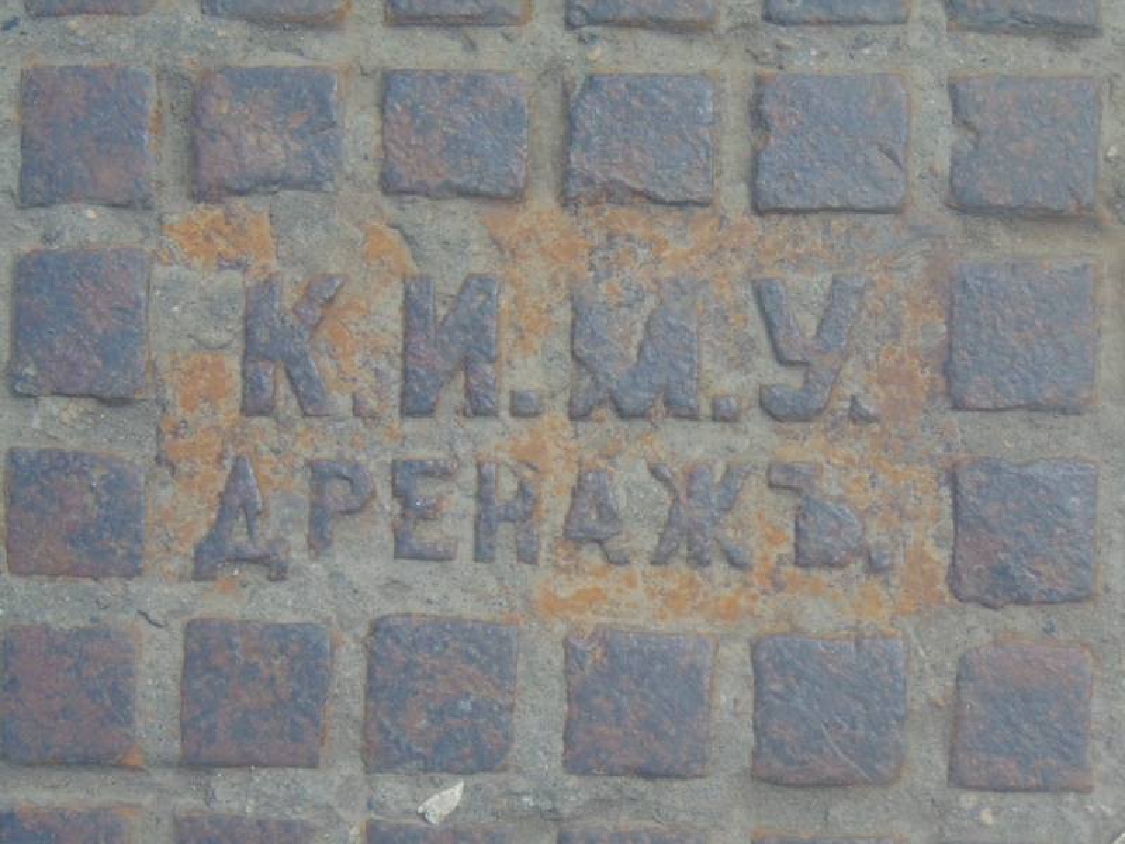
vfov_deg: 13.7
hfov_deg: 18.2
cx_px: 562
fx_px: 3510
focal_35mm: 108
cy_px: 422
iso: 80
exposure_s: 1/320
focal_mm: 19.4
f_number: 3.9
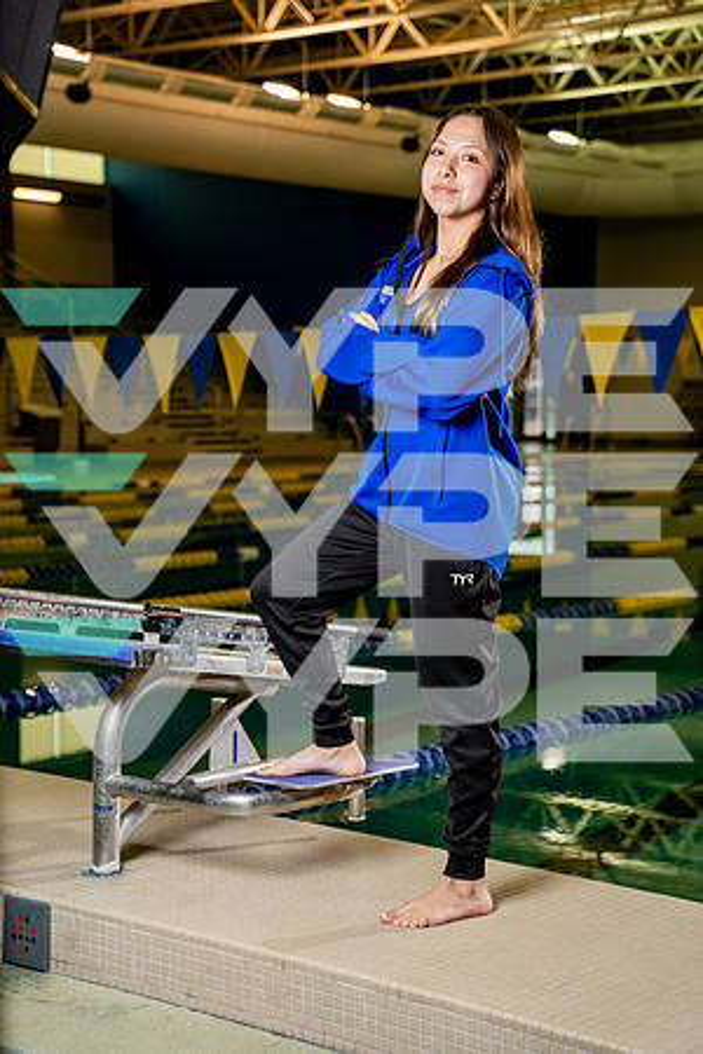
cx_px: 352
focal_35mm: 68
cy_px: 527
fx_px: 1992
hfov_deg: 20.0
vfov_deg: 29.7
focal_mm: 68
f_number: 4
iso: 400
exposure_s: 1/200
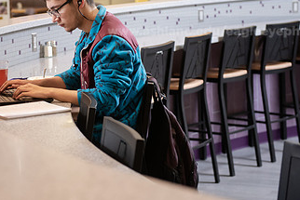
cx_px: 65
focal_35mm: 108
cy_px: 51
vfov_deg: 12.7
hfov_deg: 18.8
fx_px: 900
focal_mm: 60
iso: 1000
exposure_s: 1/200
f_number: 3.2
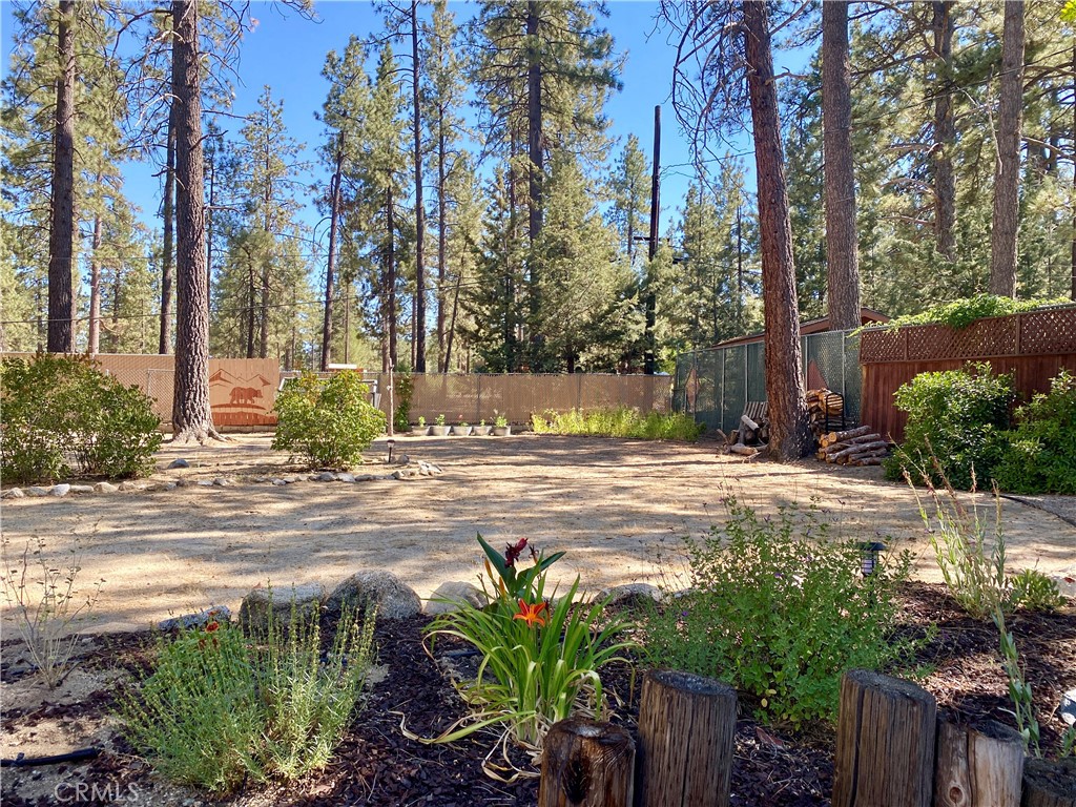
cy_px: 404
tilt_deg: +2.4
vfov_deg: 53.1
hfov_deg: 67.3
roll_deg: -0.5
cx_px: 538
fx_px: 808
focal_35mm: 26
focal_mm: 4.25
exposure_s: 1/620
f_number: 1.8
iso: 32
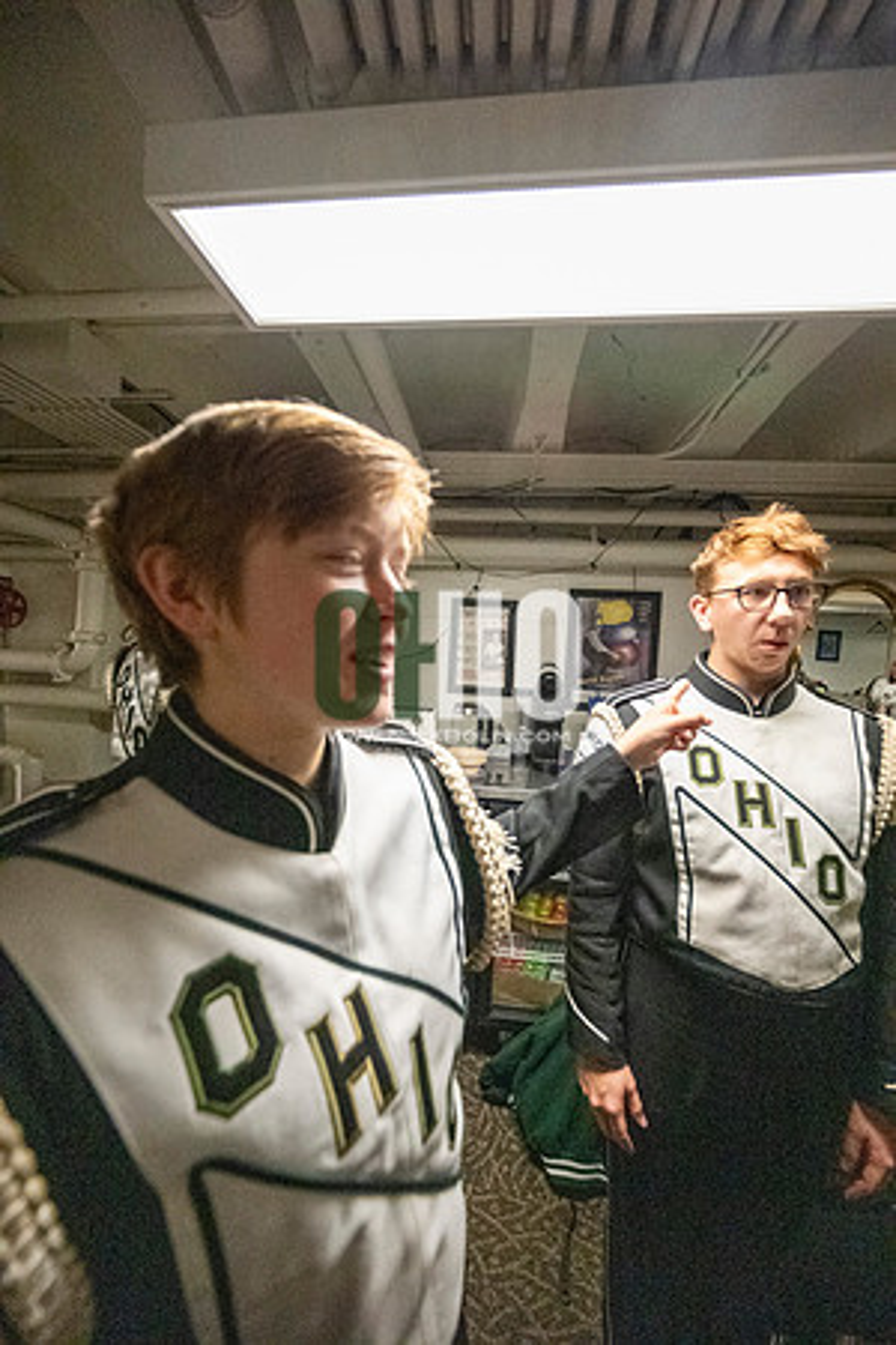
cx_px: 448
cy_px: 672
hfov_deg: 81.2
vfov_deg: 104.3
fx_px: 523
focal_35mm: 14
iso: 12800
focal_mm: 14
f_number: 4
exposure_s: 1/500
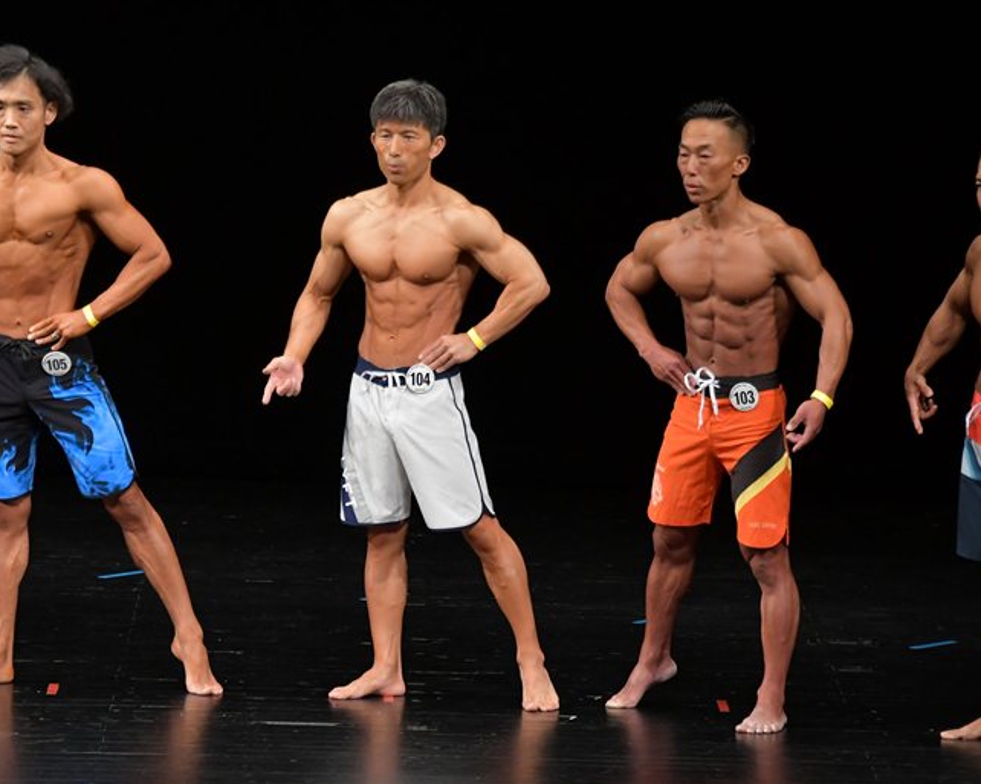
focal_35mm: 306
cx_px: 418
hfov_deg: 6.3
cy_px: 393
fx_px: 8880
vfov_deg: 5.1
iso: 3200
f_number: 5.6
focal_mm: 180
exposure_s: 1/400
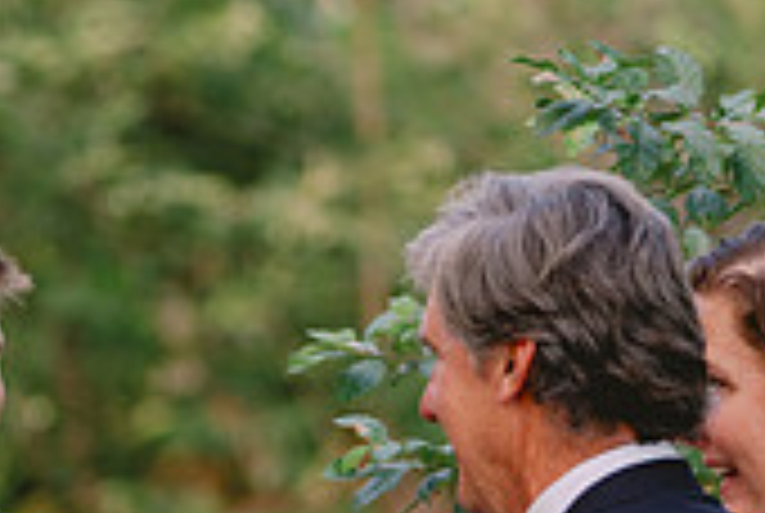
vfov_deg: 2.1
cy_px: 729
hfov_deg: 3.1
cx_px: 23
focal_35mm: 661
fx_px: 14071
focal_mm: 187
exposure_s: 1/160
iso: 400
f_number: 3.2
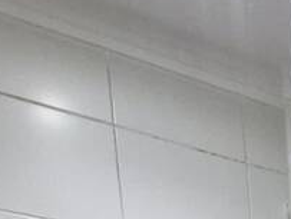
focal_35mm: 92
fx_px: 775
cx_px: 540
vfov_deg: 10.8
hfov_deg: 17.1
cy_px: 661
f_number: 2.2
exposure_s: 1/60
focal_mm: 1.74
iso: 320
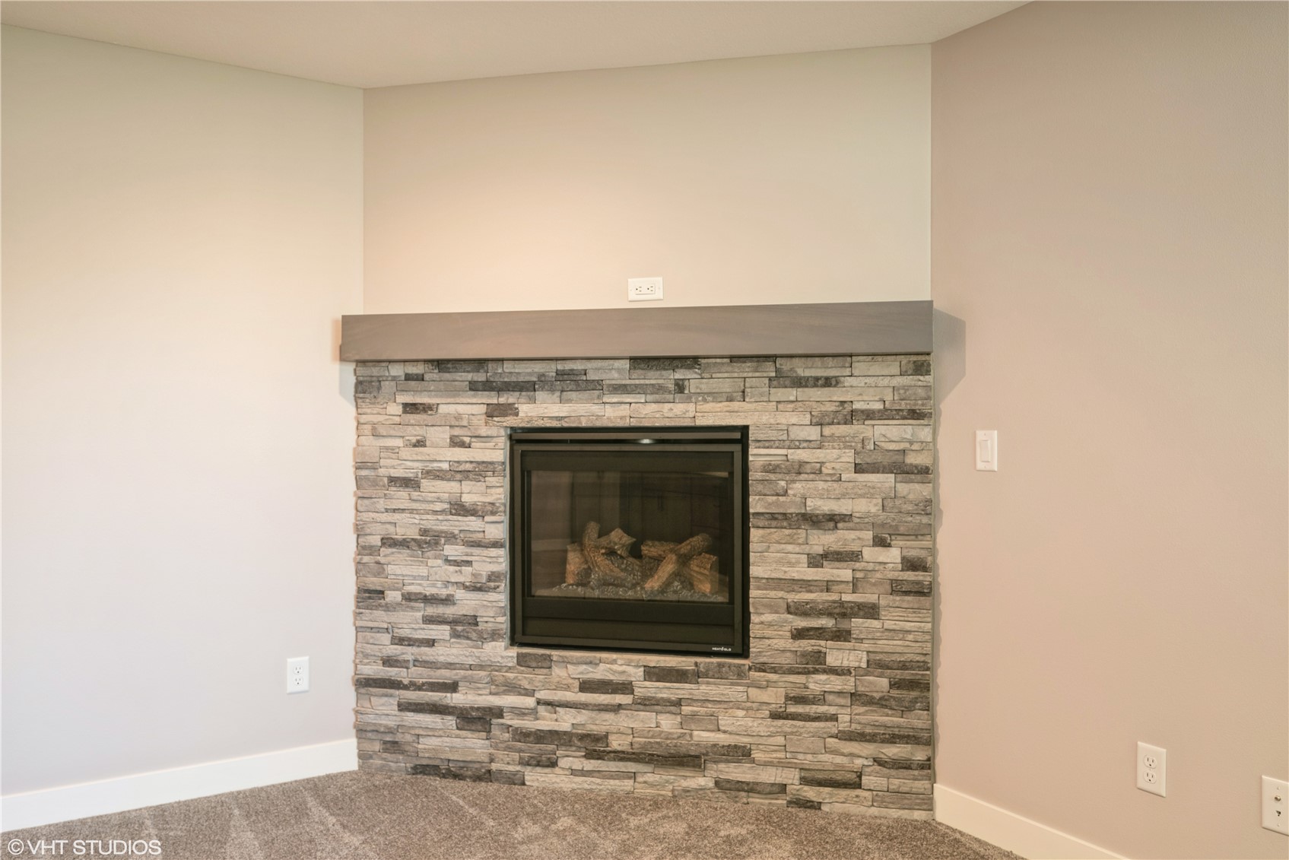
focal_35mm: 26
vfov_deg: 49.6
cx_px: 644
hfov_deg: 69.4
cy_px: 430
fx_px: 931
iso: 200
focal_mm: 26
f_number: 8
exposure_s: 1/3
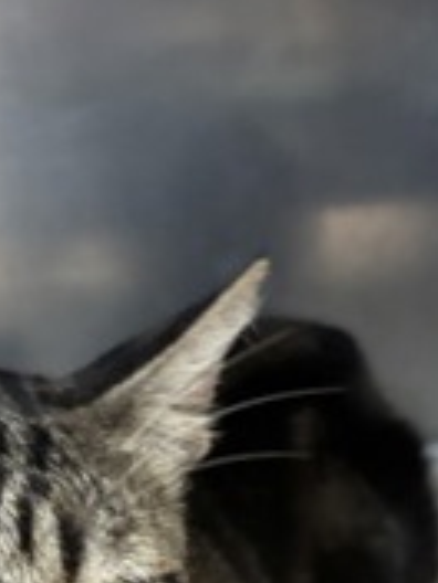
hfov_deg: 23.6
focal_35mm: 62
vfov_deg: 28.9
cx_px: 184
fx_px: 1046
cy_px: 606
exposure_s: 1/40
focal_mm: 5.96
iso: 640
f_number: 1.6
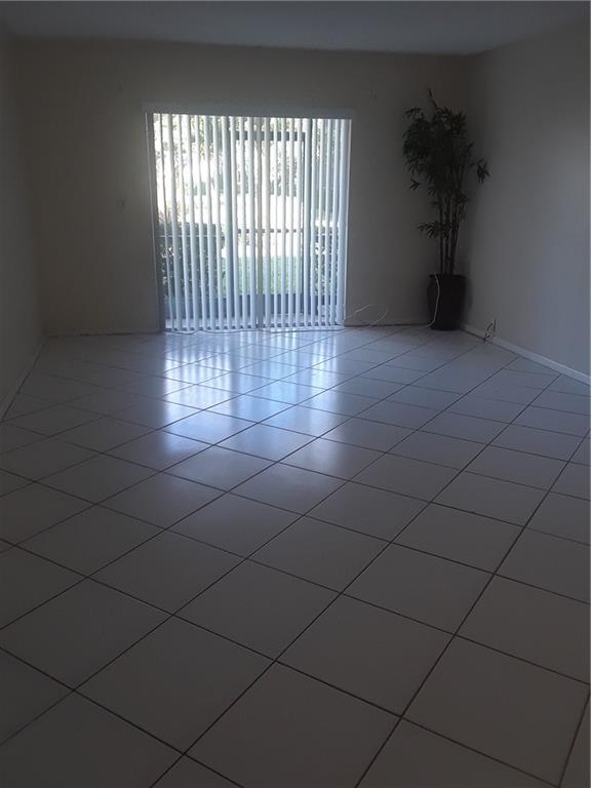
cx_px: 296
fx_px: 683
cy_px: 394
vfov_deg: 60.0
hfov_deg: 46.8
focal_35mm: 30
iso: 64
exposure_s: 1/60
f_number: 1.9
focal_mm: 2.47
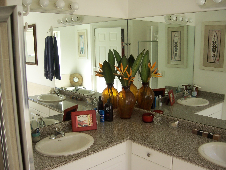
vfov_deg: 39.7
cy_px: 85
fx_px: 235
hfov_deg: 51.4
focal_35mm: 36
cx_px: 113
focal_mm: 6
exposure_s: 1/90
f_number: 3
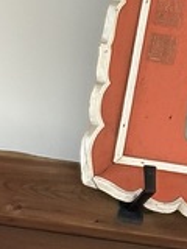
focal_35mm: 333
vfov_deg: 5.9
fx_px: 2399
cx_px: 223
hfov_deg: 4.5
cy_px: 213
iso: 100
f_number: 1.6
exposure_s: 1/145
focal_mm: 5.96
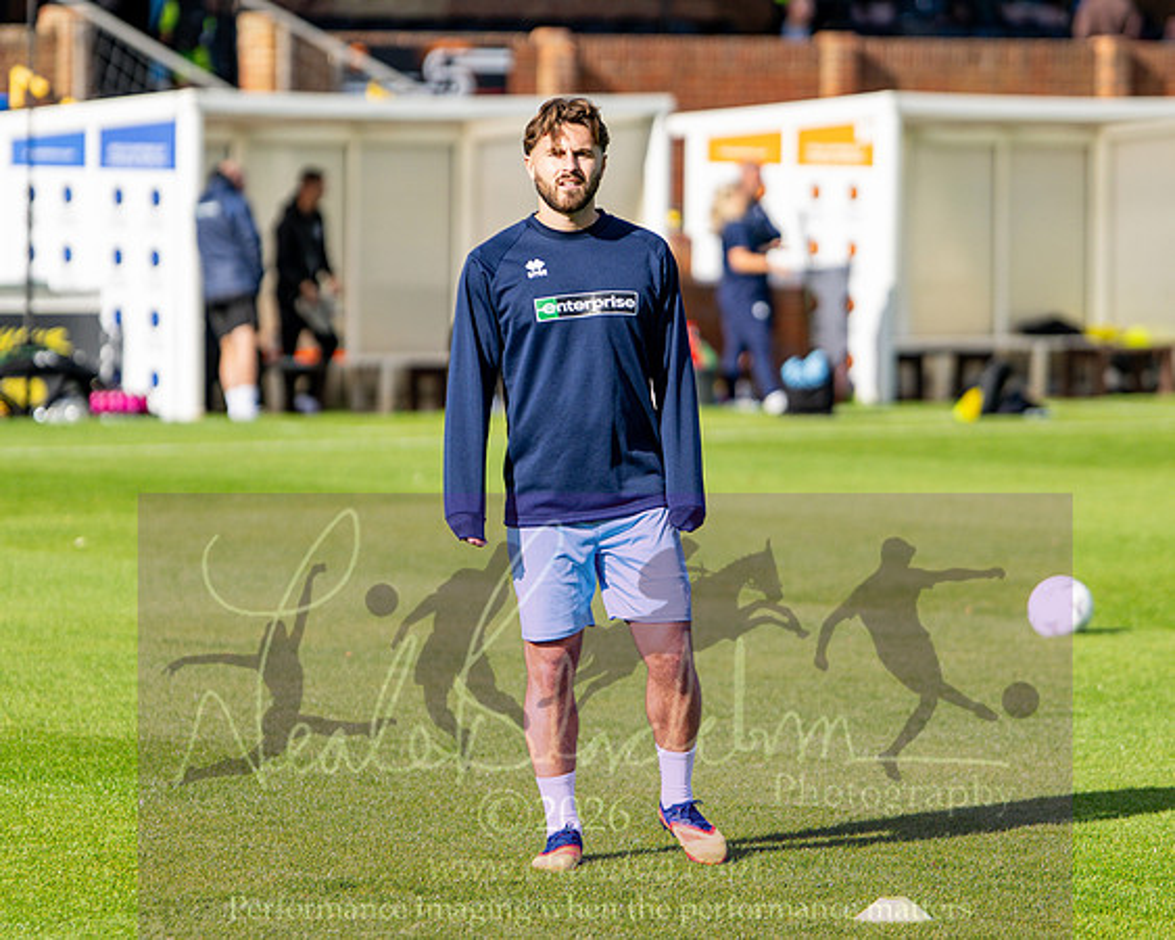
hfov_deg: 9.1
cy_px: 352
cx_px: 621
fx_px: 7391
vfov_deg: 7.3
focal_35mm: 213
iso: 100
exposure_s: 1/5000
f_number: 1.4
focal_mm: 85
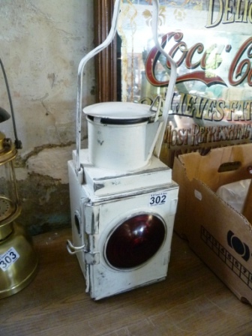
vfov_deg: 63.4
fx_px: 272
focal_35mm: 28
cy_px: 168
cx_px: 126
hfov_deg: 49.7
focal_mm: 5
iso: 400
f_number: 2.8
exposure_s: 1/25
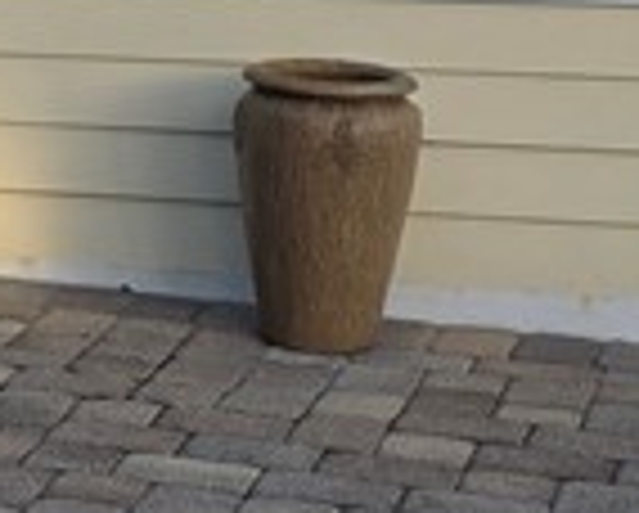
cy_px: -122
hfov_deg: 11.4
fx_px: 3068
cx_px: -315
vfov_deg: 9.4
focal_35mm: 162
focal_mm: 6.3
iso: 25
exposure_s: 1/359
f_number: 1.7
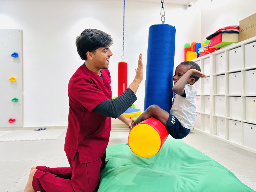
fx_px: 192
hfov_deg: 67.3
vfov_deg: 53.1
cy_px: 96
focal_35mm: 26
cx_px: 128
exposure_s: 1/50
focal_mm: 5.96
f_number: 1.6
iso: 80
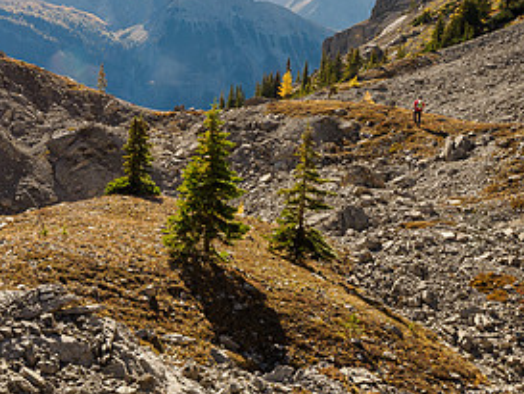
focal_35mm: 51
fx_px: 772
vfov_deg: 27.9
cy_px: 68
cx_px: 111
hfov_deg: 36.3
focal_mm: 12
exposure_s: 1/80
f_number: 11
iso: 200
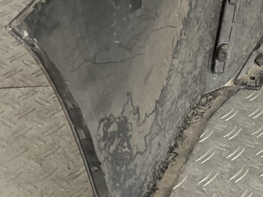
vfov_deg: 15.8
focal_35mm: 91
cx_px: 355
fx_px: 691
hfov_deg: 19.6
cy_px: -24
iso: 80
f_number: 1.8
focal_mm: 3
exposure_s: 1/60
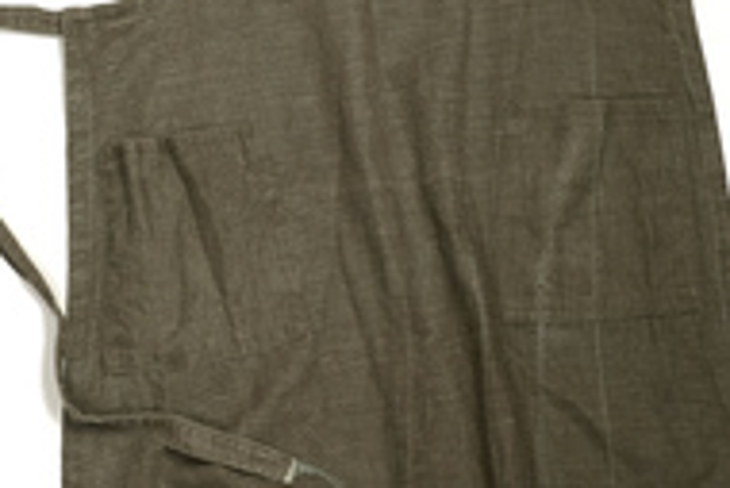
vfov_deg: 14.0
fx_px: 1989
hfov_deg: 20.8
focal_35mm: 98
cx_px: 352
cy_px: 171
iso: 400
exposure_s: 1/100
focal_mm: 32
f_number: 4
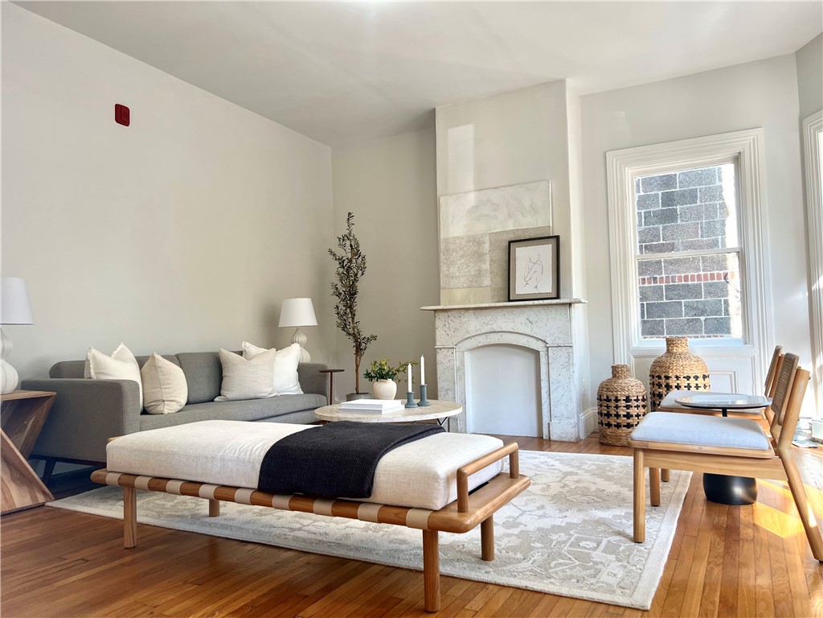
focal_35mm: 26
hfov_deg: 67.3
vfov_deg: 53.1
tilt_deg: +2.3
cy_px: 309
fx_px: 618
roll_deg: +1.3
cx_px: 412
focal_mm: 5.7
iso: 40
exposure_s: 1/120
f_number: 1.5
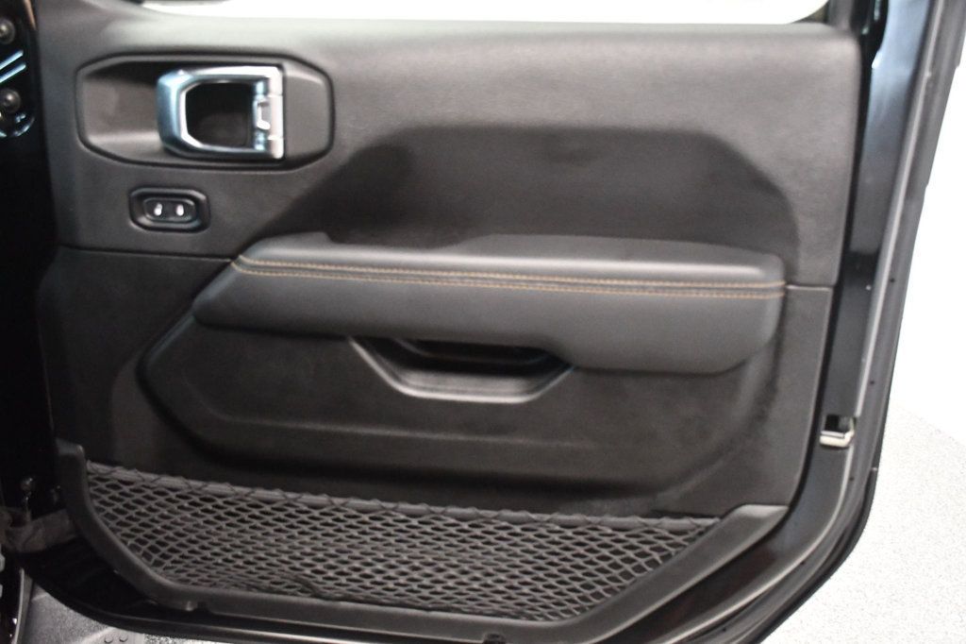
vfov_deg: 36.8
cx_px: 483
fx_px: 966
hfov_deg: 53.1
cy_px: 322
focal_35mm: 36
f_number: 3.8
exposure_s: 1/60
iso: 7200
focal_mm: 24
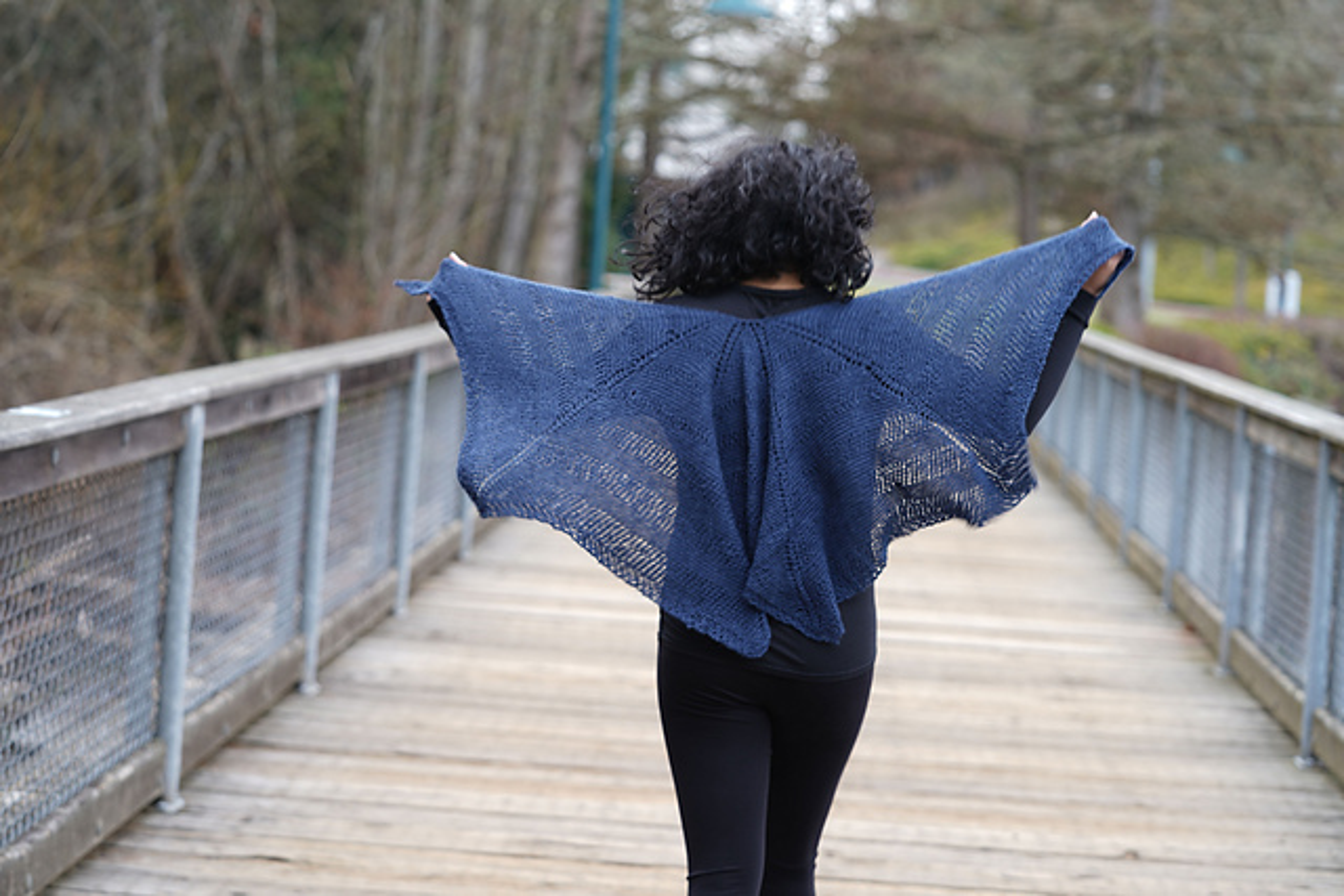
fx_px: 3510
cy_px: 448
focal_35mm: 94
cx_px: 672
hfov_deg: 21.7
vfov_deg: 14.6
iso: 80
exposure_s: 1/60
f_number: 4
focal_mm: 94
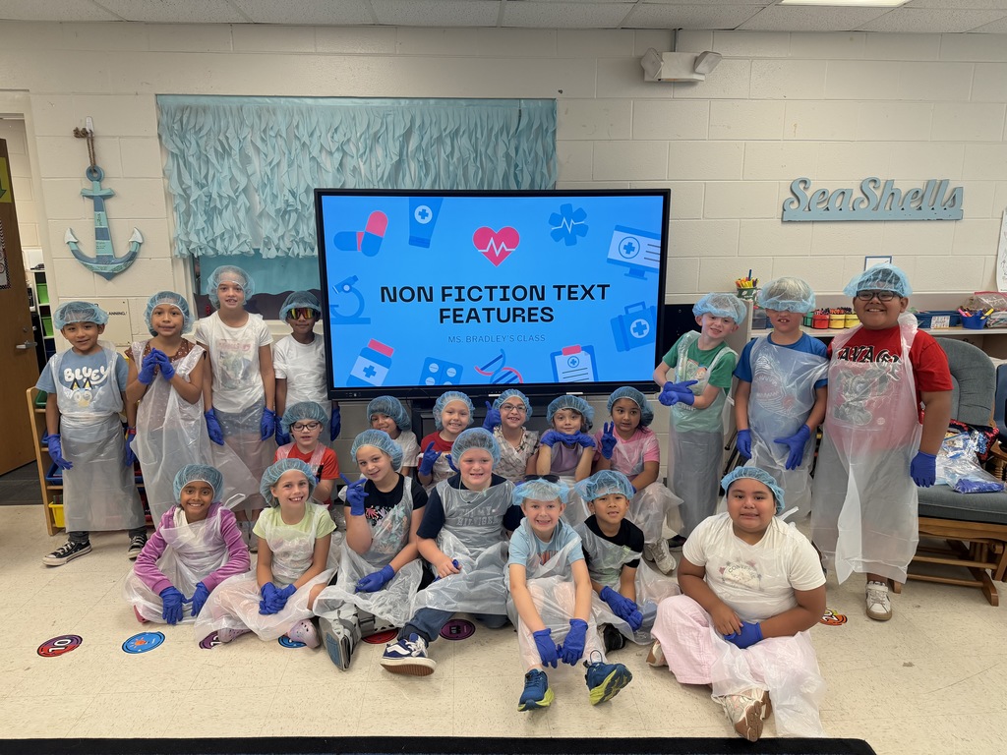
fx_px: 698
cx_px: 504
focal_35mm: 24
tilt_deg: -12.7
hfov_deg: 71.6
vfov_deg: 56.8
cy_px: 378
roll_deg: +0.2
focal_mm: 6.76
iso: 160
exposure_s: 1/120
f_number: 1.78
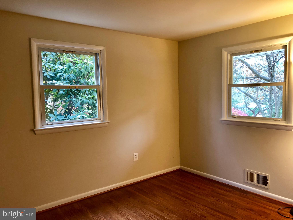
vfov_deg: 49.7
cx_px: 146
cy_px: 110
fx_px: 237
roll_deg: +1.2
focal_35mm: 28
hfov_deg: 63.4
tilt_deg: -4.6
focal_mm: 3.99
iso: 40
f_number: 1.8
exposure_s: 1/15
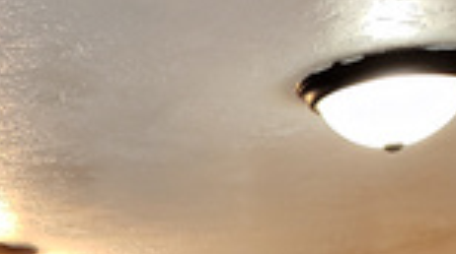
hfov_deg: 16.3
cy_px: 579
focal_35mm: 118
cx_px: -261
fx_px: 1424
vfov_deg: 9.3
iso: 320
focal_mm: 4.3
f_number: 2.4
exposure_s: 1/60
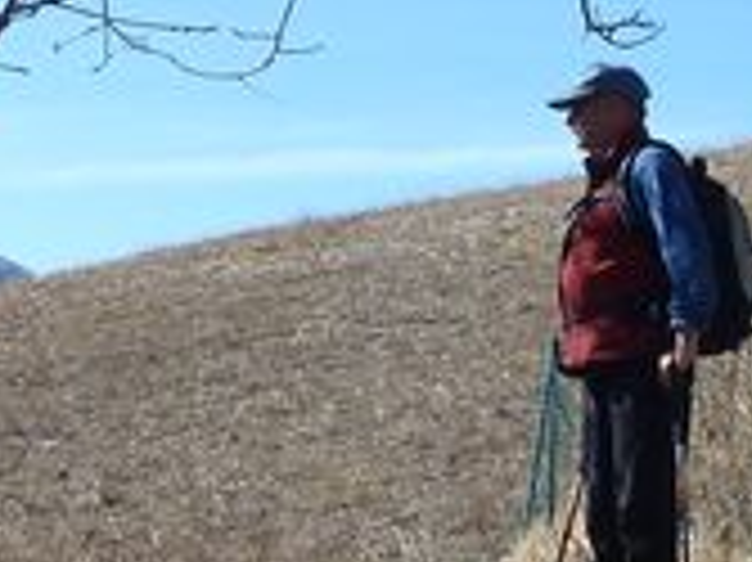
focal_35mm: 120
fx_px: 2605
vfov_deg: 12.3
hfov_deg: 16.4
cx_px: 527
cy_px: 333
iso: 80
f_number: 4.5
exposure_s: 1/400
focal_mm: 4.1
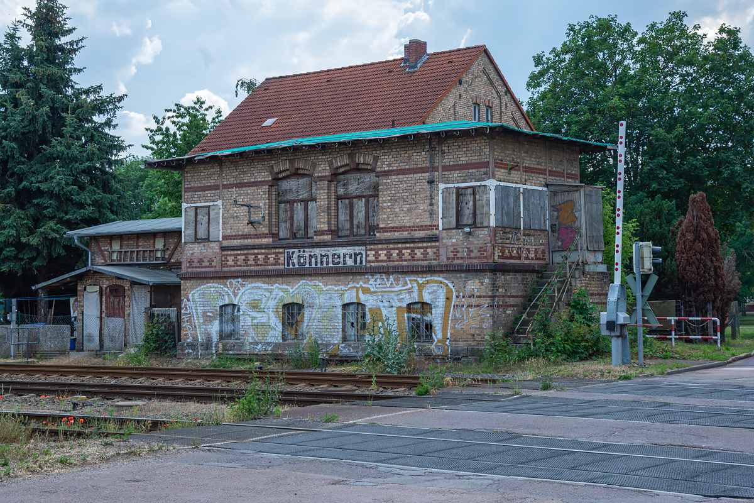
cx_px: 377
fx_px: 1194
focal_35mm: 57
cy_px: 252
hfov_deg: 35.1
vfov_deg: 23.8
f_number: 7.1
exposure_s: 1/400
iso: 200
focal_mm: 38
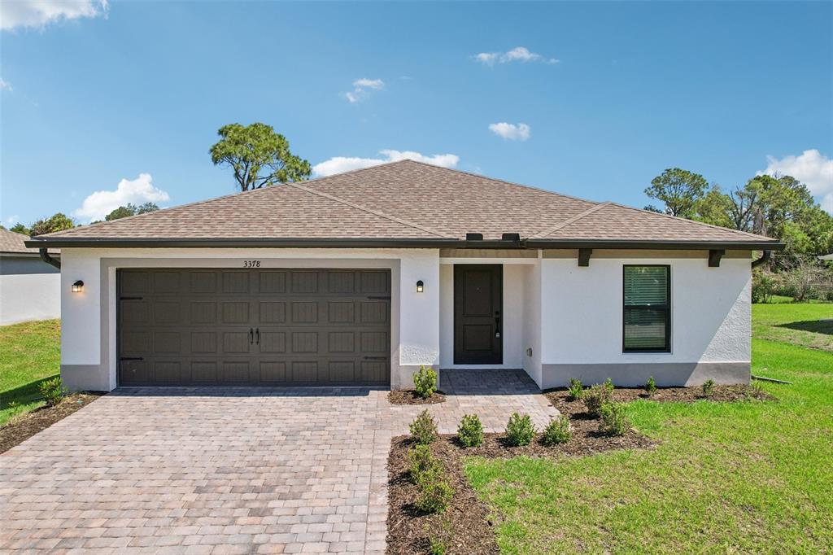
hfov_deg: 78.6
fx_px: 509
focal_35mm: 22
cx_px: 416
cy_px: 278
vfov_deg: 57.2
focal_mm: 8.4
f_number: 2.8
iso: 100
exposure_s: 1/320
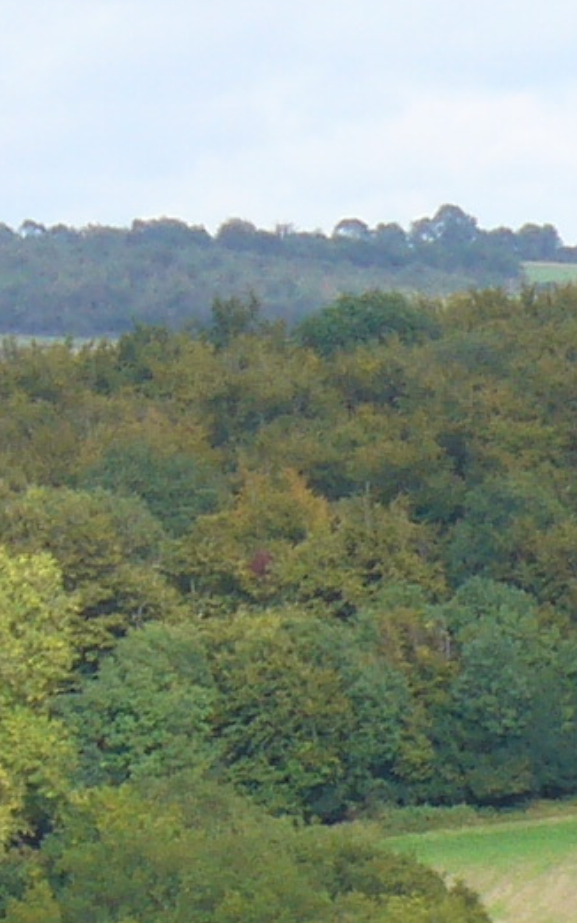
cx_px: 1743
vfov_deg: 3.9
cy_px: 1349
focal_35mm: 541
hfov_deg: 2.4
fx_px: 13619
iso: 80
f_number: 3.5
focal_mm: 17.2
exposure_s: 1/320
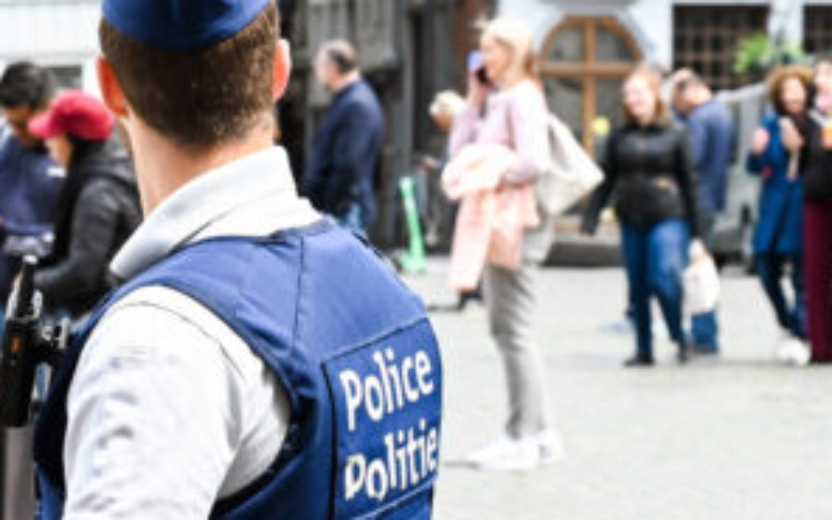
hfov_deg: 11.1
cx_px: -191
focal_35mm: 185
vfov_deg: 7.1
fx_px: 4195
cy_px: 333
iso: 320
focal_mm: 70
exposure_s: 1/160
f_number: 7.1
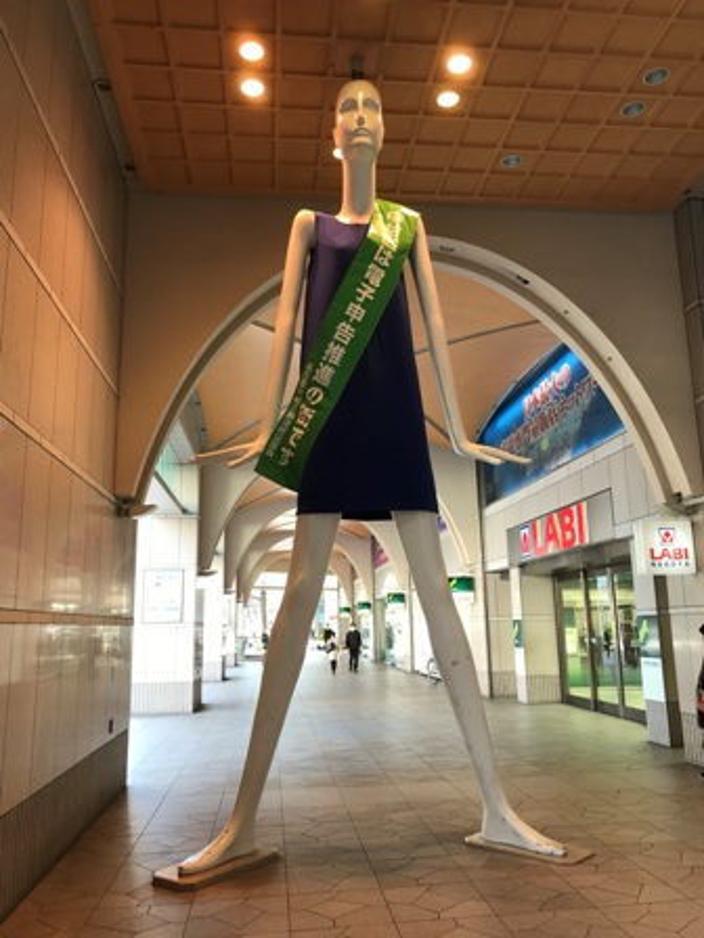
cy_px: 469
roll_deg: +1.8
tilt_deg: +12.6
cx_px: 352
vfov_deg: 63.4
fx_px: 759
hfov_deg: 49.7
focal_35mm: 28
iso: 20
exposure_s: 1/40
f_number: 1.8
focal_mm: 3.99
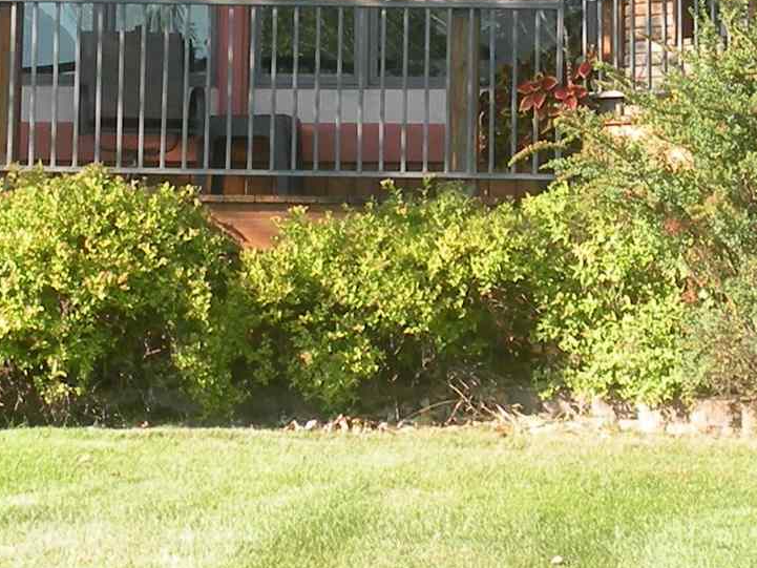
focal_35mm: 179
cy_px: -251
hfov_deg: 11.0
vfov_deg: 8.1
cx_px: 513
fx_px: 3915
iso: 64
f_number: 4
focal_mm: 7.4
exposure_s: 1/110
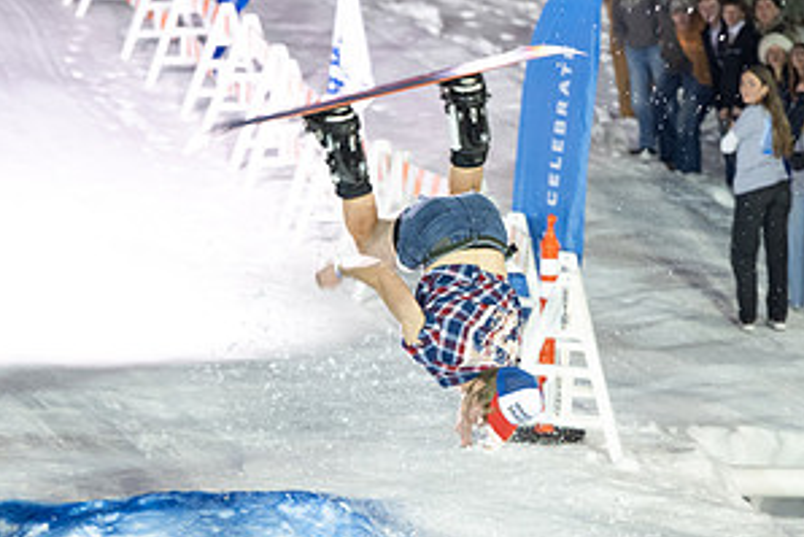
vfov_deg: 6.4
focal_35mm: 214
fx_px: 4781
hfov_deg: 9.6
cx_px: 467
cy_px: 368
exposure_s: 1/250
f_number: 2.8
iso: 1600
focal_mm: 110
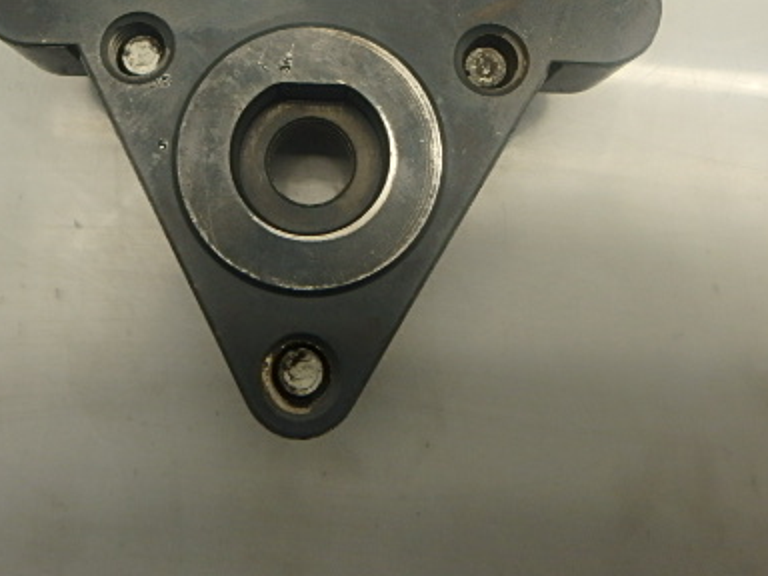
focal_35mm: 35
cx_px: 326
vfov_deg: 39.1
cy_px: 112
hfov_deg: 52.4
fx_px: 777
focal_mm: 3.7
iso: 200
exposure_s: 1/60
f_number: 3.5
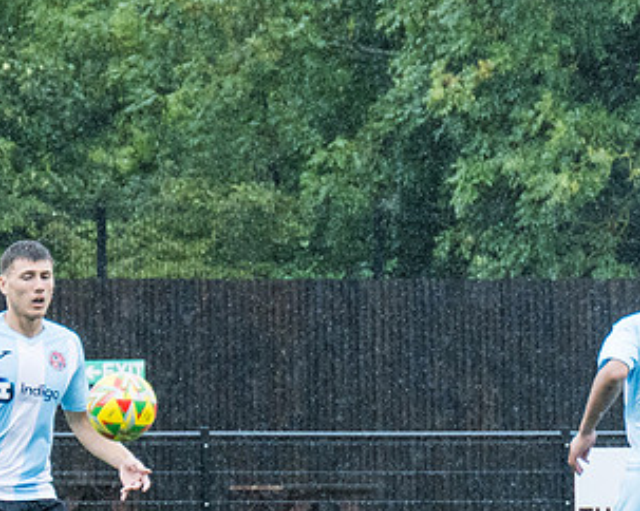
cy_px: 75
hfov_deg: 3.9
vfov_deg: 3.1
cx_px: 818
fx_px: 9370
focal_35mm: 495
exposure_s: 1/1600
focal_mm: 98
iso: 1000
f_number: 4
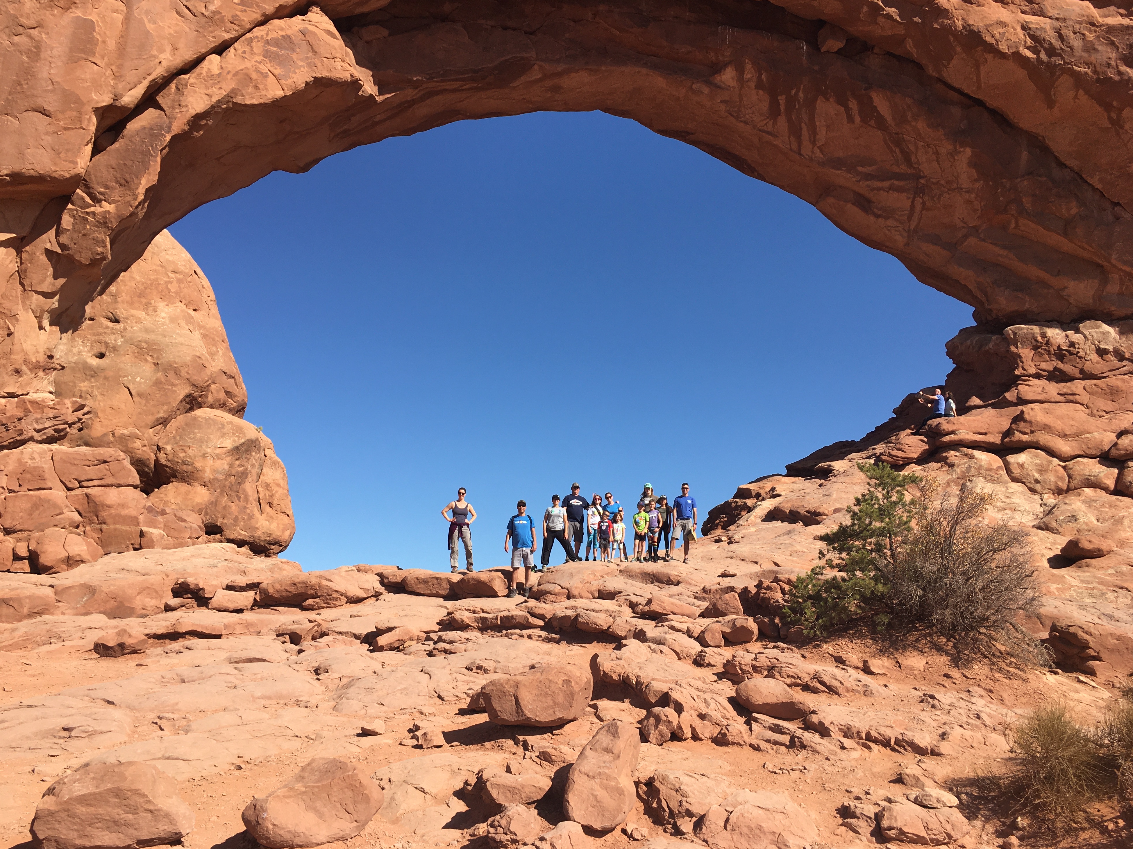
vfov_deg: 46.8
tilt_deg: +14.6
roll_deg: -0.6
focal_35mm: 30
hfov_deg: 60.0
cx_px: 565
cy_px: 424
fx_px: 982
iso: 25
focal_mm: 4.15
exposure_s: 1/1570
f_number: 2.2
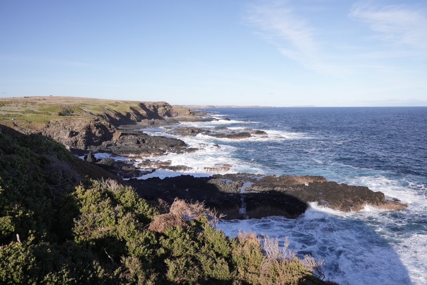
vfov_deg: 51.3
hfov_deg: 71.5
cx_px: 214
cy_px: 142
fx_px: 297
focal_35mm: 25
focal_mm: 25
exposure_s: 1/8000
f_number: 6.3
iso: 3200
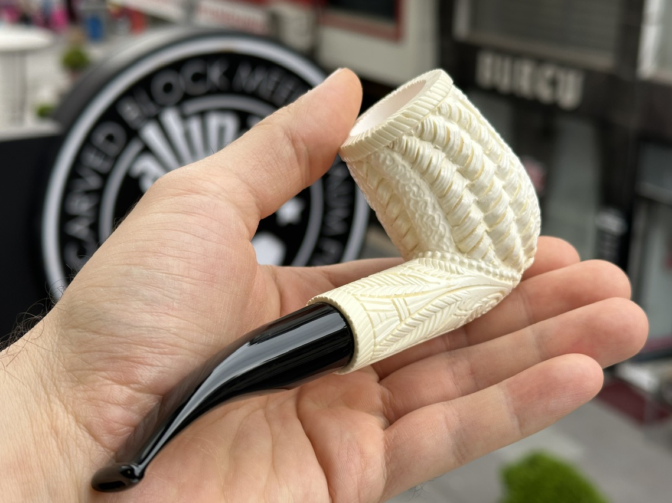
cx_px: 304
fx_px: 1048
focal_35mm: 54
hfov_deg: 35.5
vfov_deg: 27.0
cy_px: 277
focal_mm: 6.86
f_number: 1.78
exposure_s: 1/587
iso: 64
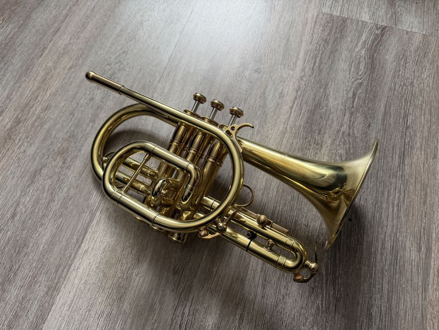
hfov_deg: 71.6
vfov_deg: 56.8
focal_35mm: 24
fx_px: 304
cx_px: 220
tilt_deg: -66.0
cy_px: 165
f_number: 1.78
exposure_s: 1/144
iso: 125
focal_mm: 6.76
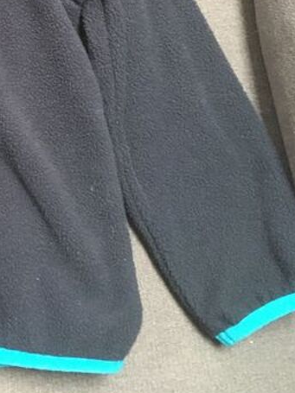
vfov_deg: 22.4
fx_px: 966
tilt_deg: -79.0
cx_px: -123
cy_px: 26
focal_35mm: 85
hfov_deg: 16.1
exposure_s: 1/33
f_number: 2.2
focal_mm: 4.15
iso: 200
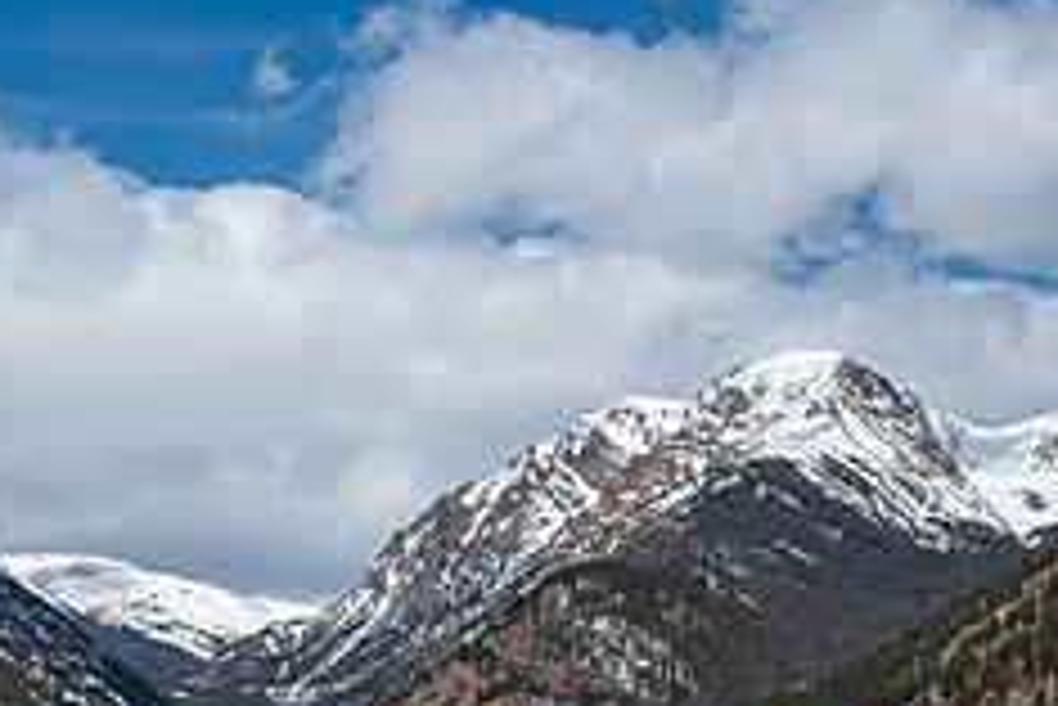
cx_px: 851
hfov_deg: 17.1
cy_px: 776
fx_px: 3499
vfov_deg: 11.4
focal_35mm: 119
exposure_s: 1/500
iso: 100
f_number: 13
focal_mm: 32
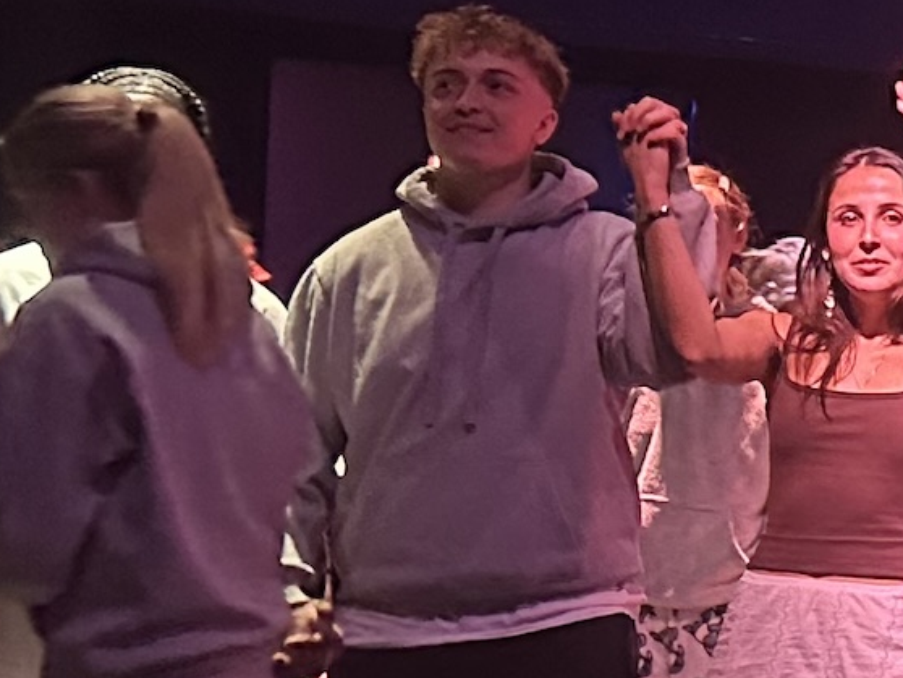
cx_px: 1484
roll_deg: -0.3
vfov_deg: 11.5
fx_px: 3367
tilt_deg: +2.0
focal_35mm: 129
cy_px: 303
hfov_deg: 14.0
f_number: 1.78
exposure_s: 1/60
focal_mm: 6.86
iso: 640
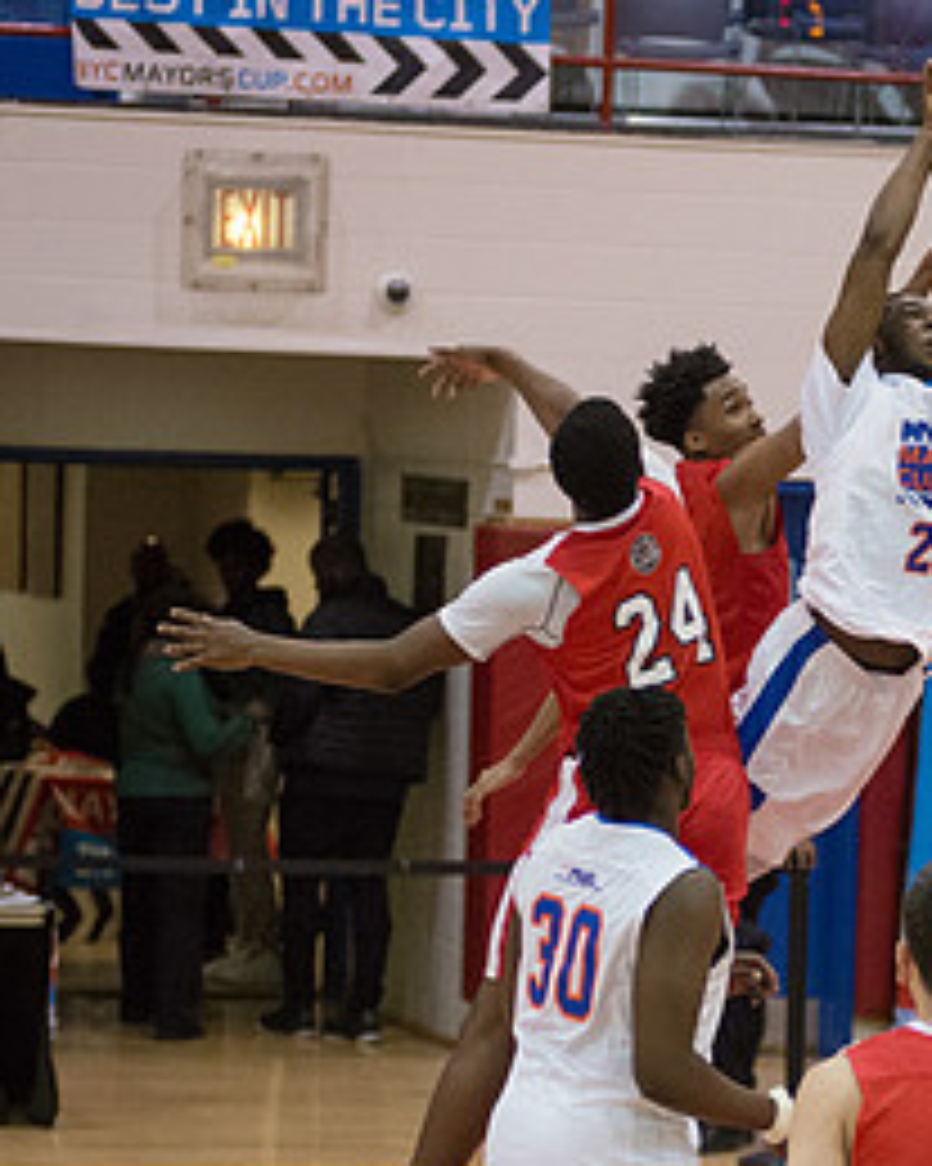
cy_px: 792
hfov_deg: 7.9
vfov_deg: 9.8
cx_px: 707
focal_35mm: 196
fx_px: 6762
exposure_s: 1/1000
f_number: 2.8
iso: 5000
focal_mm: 80
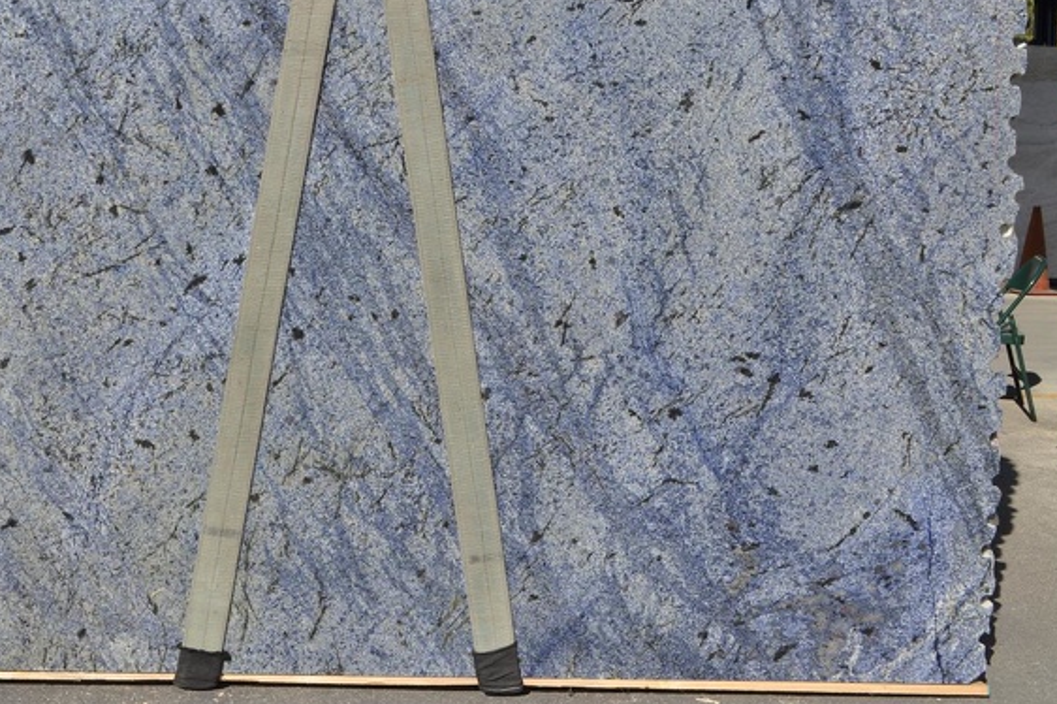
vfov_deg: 24.5
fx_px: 1614
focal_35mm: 55
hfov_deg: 35.9
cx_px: 352
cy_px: 275
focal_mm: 26
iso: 200
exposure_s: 1/320
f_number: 11
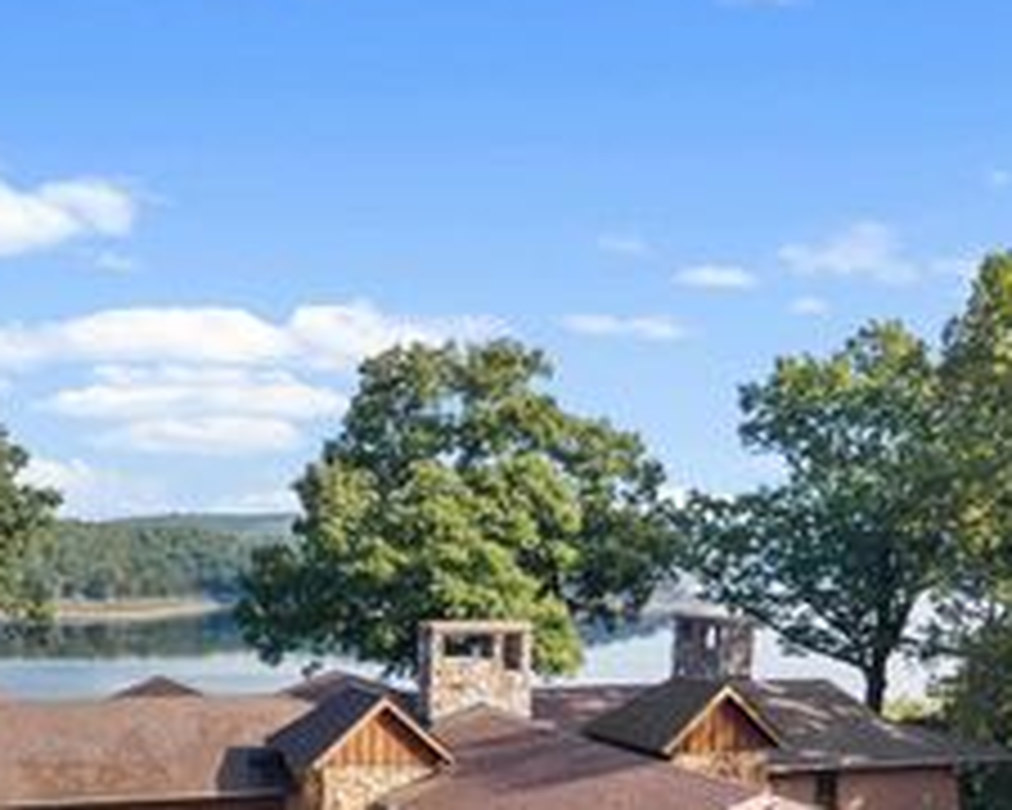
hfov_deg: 35.2
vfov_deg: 28.5
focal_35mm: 52
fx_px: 1557
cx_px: 247
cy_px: 655
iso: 280
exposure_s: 1/2500
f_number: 1.8
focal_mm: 8.67
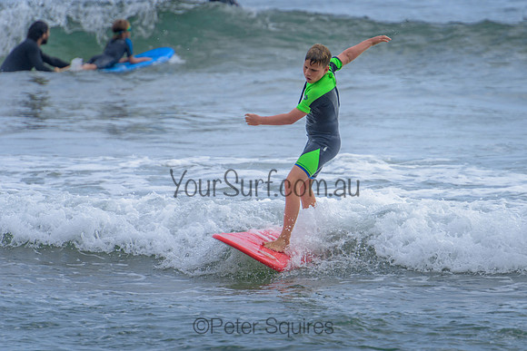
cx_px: 323
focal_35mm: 490
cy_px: 136
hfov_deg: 4.2
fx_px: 7179
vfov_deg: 2.8
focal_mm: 400
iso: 200
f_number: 5.6
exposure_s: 1/1600
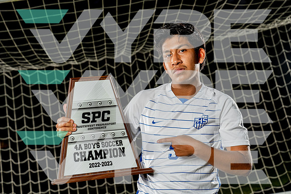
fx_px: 461
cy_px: 97
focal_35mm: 57
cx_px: 146
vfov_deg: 23.8
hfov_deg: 35.0
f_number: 5
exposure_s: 1/250
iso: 800
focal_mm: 57
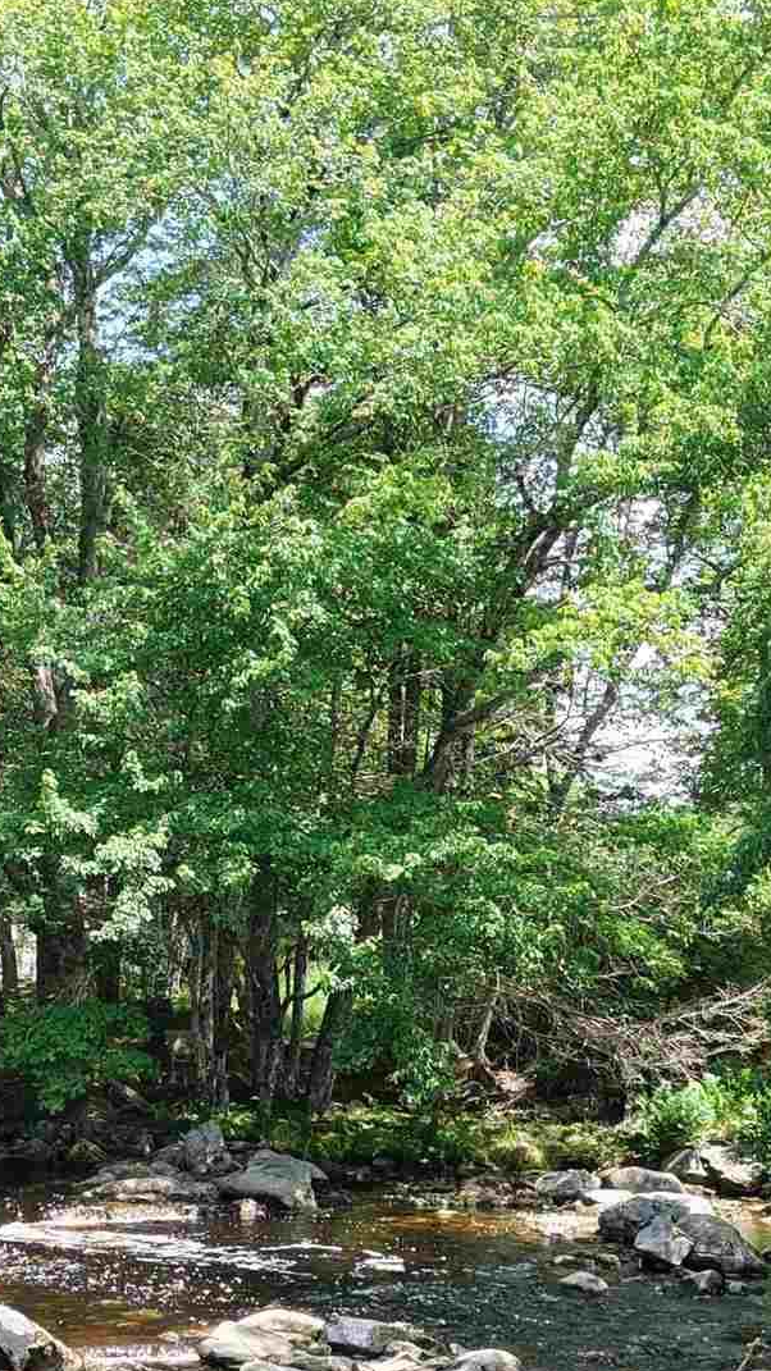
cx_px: 291
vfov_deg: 27.9
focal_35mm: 75
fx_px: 2727
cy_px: 997
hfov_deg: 16.1
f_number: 1.8
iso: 220
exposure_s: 1/1000
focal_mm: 8.67
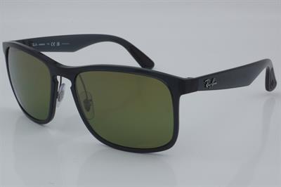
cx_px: 140
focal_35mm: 75
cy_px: 94
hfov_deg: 27.0
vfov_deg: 18.2
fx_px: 585
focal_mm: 50
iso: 100
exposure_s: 1/4
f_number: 32
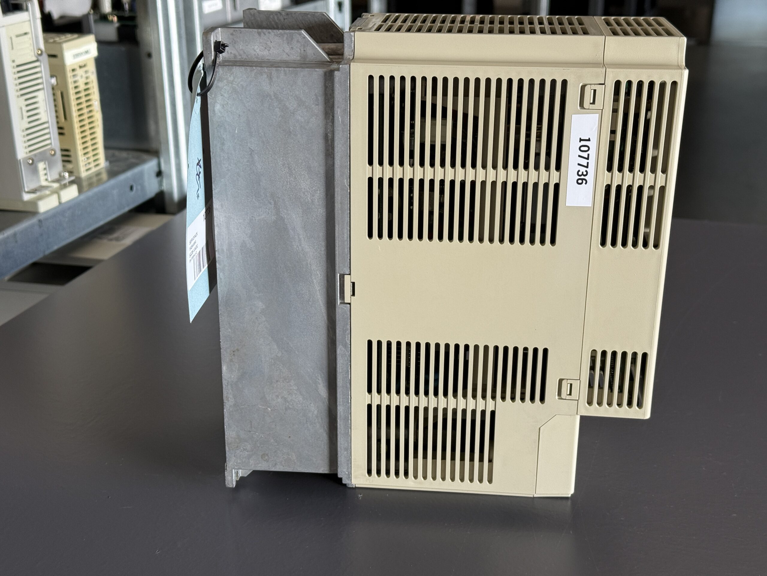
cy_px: 288
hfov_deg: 39.7
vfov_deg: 30.3
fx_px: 1064
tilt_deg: -20.8
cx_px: 384
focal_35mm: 48
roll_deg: -0.7
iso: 64
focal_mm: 6.76
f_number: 1.78
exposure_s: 1/121
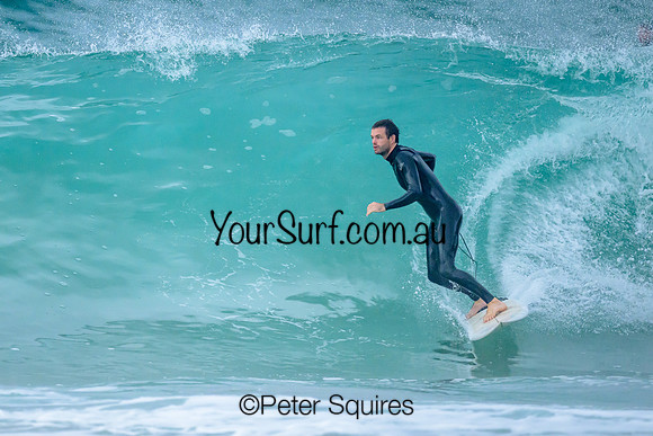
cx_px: 210
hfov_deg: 1.9
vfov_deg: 1.3
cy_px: 216
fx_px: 19854
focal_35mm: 1094
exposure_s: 1/3200
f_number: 6.3
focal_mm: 800
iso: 2500
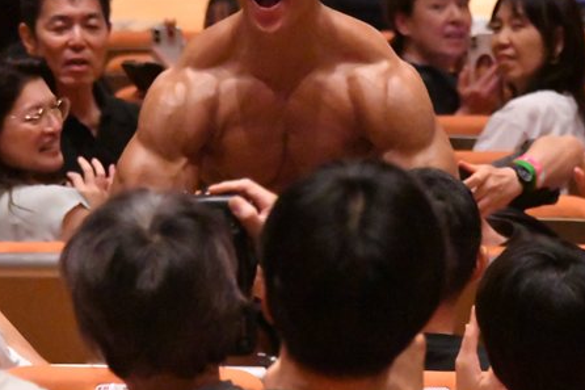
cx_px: 245
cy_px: 71
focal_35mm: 391
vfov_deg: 3.5
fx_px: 6351
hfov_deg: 5.3
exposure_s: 1/400
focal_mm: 150
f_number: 5.6
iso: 25600
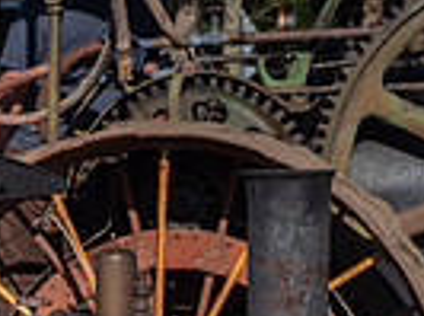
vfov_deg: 5.8
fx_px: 3042
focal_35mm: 249
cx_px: -300
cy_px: 538
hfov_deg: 7.8
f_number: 7.1
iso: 200
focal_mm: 27
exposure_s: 1/640
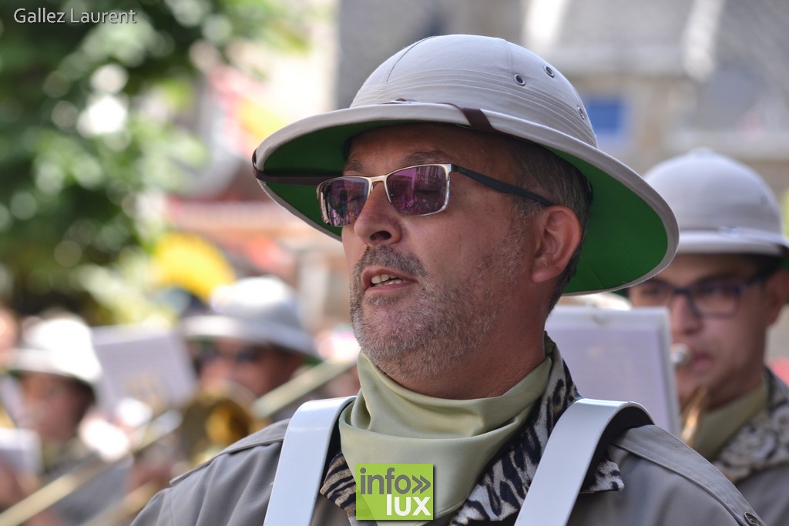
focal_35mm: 180
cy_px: 263
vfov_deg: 7.6
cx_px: 394
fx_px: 3945
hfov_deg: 11.4
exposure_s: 1/250
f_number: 5
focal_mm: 120
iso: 200
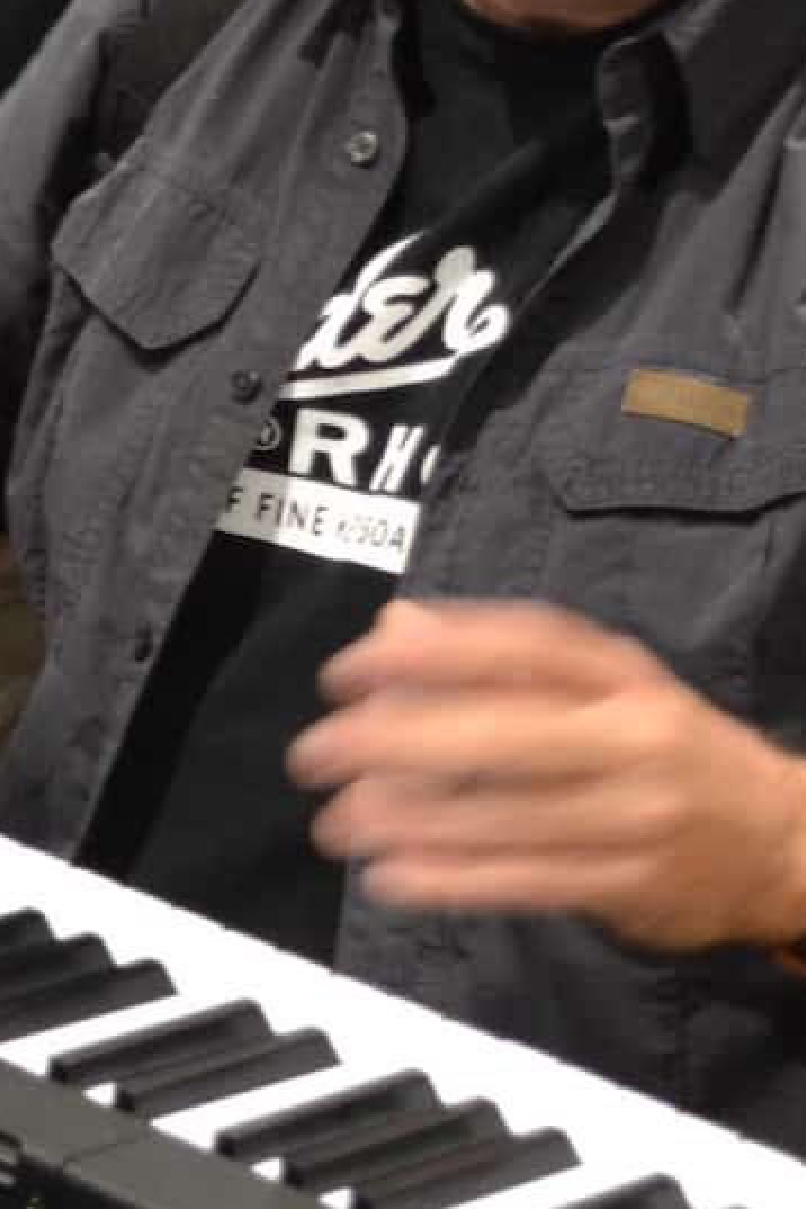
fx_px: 5910
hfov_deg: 7.7
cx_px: -410
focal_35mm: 176
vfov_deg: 11.7
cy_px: 507
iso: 1100
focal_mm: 28
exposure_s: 1/15
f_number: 4.5
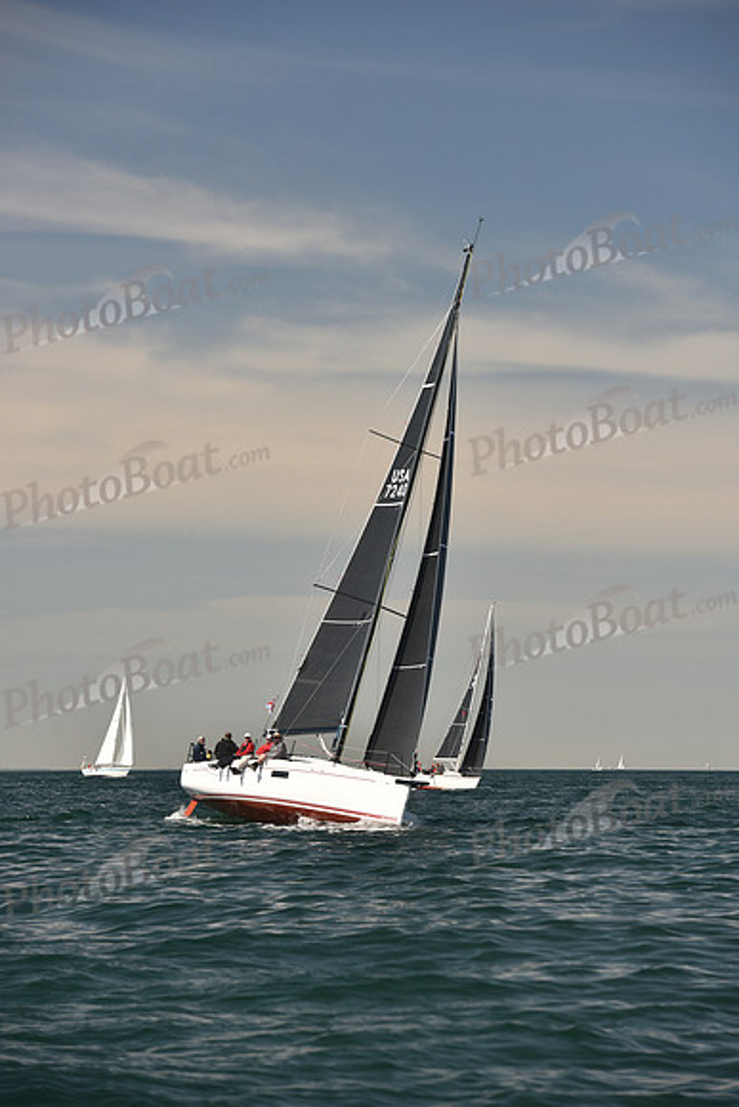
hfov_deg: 10.2
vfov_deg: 15.2
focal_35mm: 135
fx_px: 4154
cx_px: 370
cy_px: 554
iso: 250
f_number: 5.6
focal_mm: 135
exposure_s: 1/640
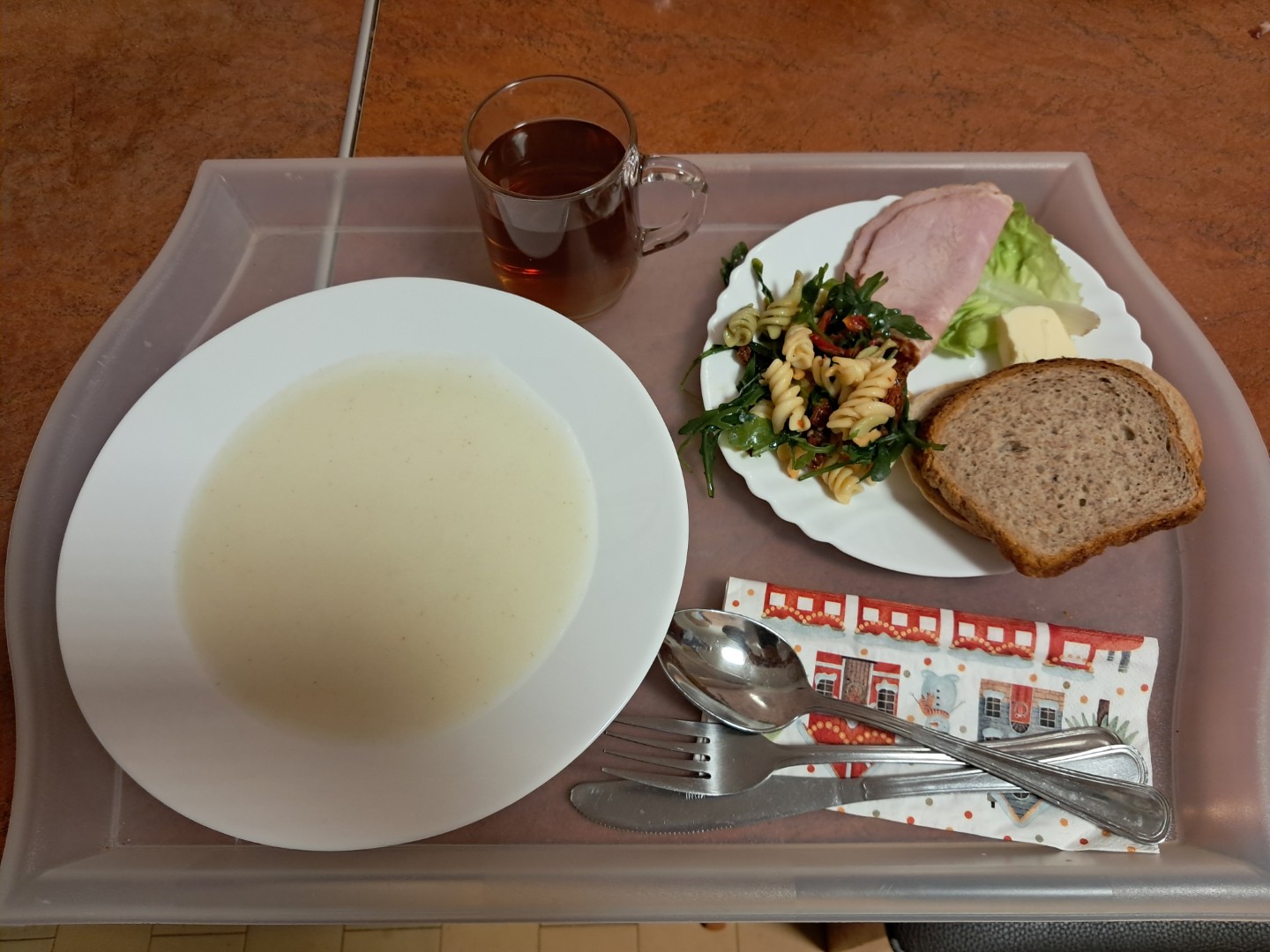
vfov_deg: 51.4
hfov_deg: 65.3
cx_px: 635
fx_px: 991
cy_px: 476
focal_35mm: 27
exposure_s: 1/50
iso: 250
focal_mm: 4
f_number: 1.8
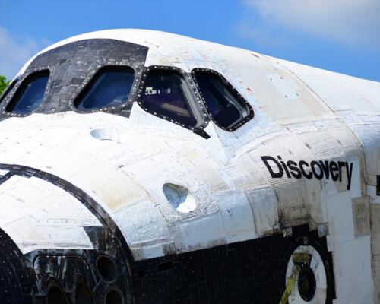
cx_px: 182
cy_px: 156
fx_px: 2121
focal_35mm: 189
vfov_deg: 8.2
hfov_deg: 10.2
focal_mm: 105
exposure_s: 1/1600
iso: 200
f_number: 6.3
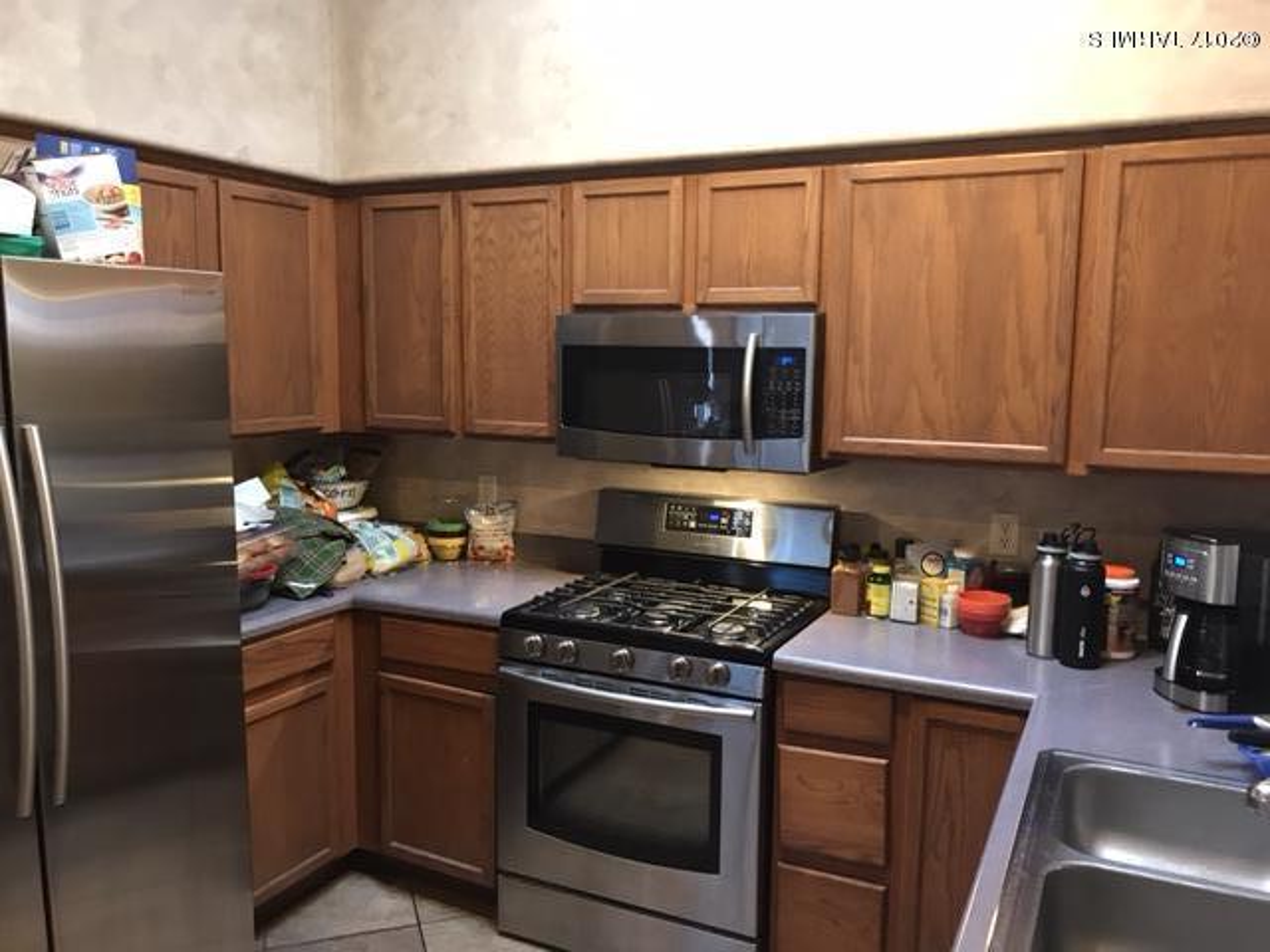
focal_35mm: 28
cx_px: 635
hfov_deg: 63.4
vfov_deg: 49.7
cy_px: 476
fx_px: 1027
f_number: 1.8
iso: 100
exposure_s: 1/9
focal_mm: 3.99
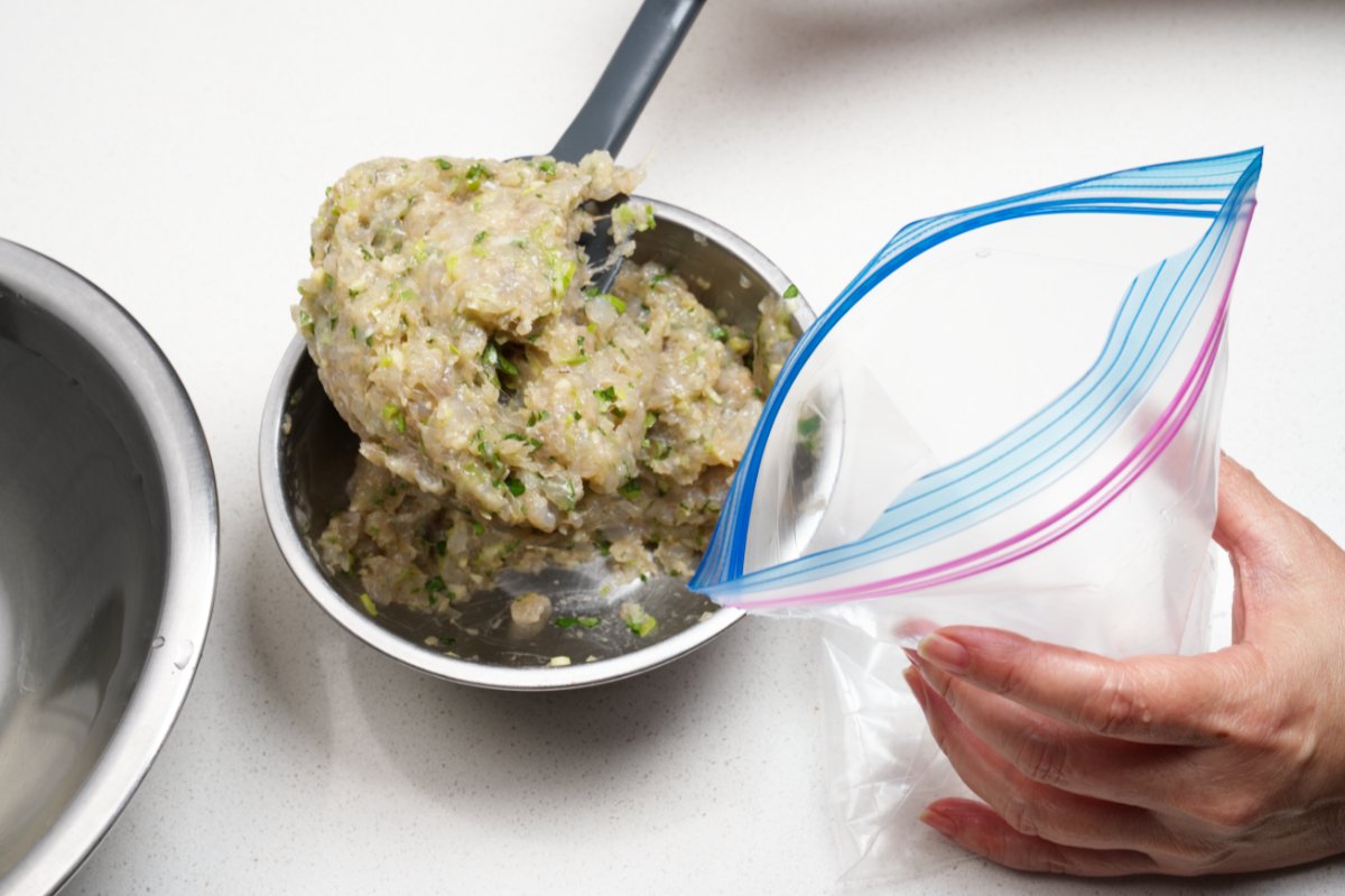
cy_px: 448
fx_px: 1568
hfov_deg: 46.4
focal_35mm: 42
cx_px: 672
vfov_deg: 31.9
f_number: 9
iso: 100
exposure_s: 1/50
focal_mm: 42
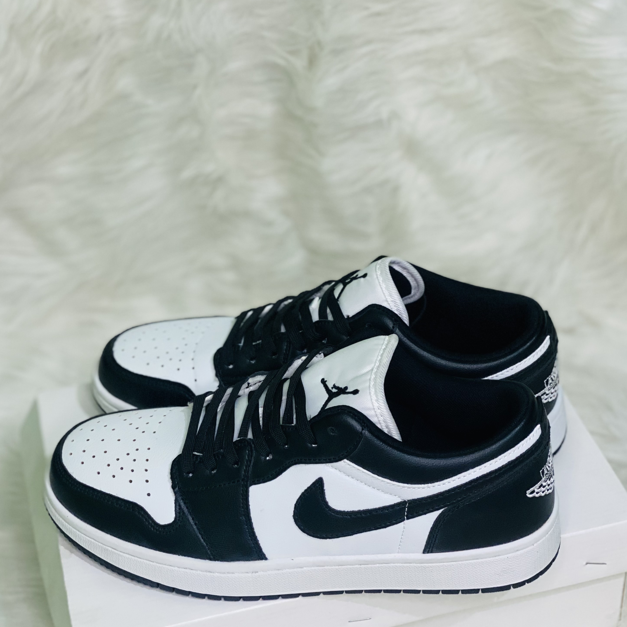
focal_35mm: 64
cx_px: 310
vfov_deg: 26.8
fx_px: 1312
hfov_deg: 26.9
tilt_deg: -38.9
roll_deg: +4.7
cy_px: 370
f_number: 2
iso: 250
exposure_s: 1/40
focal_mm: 6
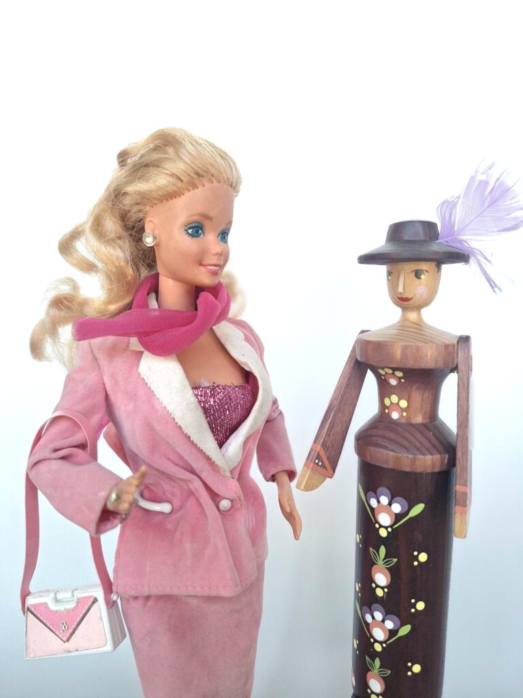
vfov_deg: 73.9
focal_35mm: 23
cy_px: 349
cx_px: 262
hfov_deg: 58.9
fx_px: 463
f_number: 1.8
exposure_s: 1/50
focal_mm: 5.54
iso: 40
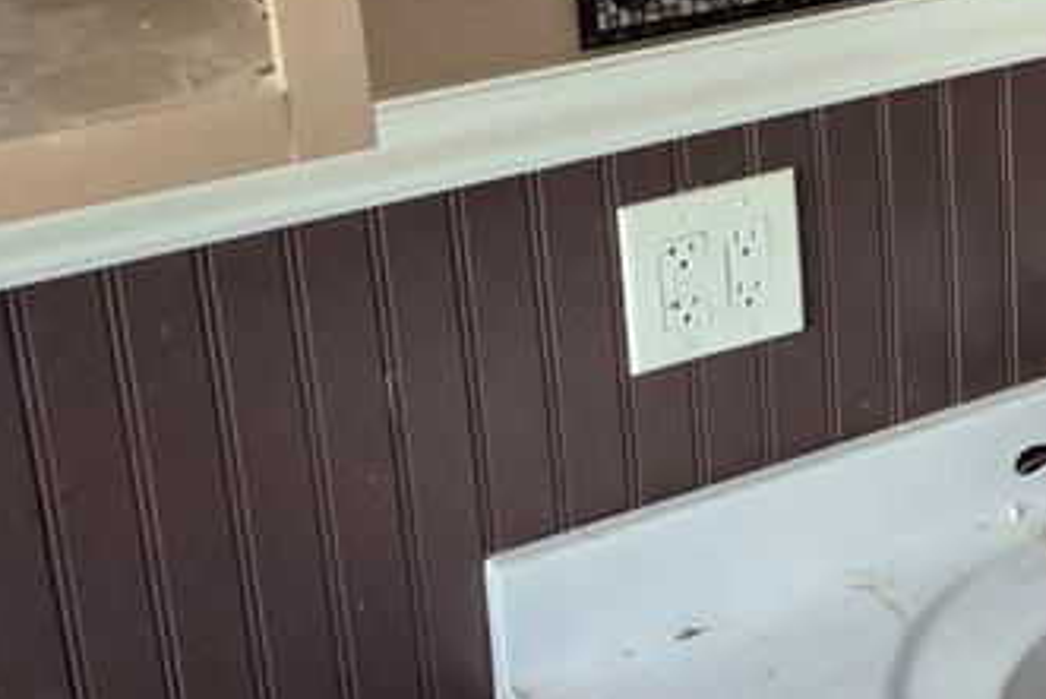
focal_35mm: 74
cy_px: 3
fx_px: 2151
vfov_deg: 18.0
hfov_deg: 25.1
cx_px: 1198
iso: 1000
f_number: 1.8
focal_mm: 5.4
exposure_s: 1/60
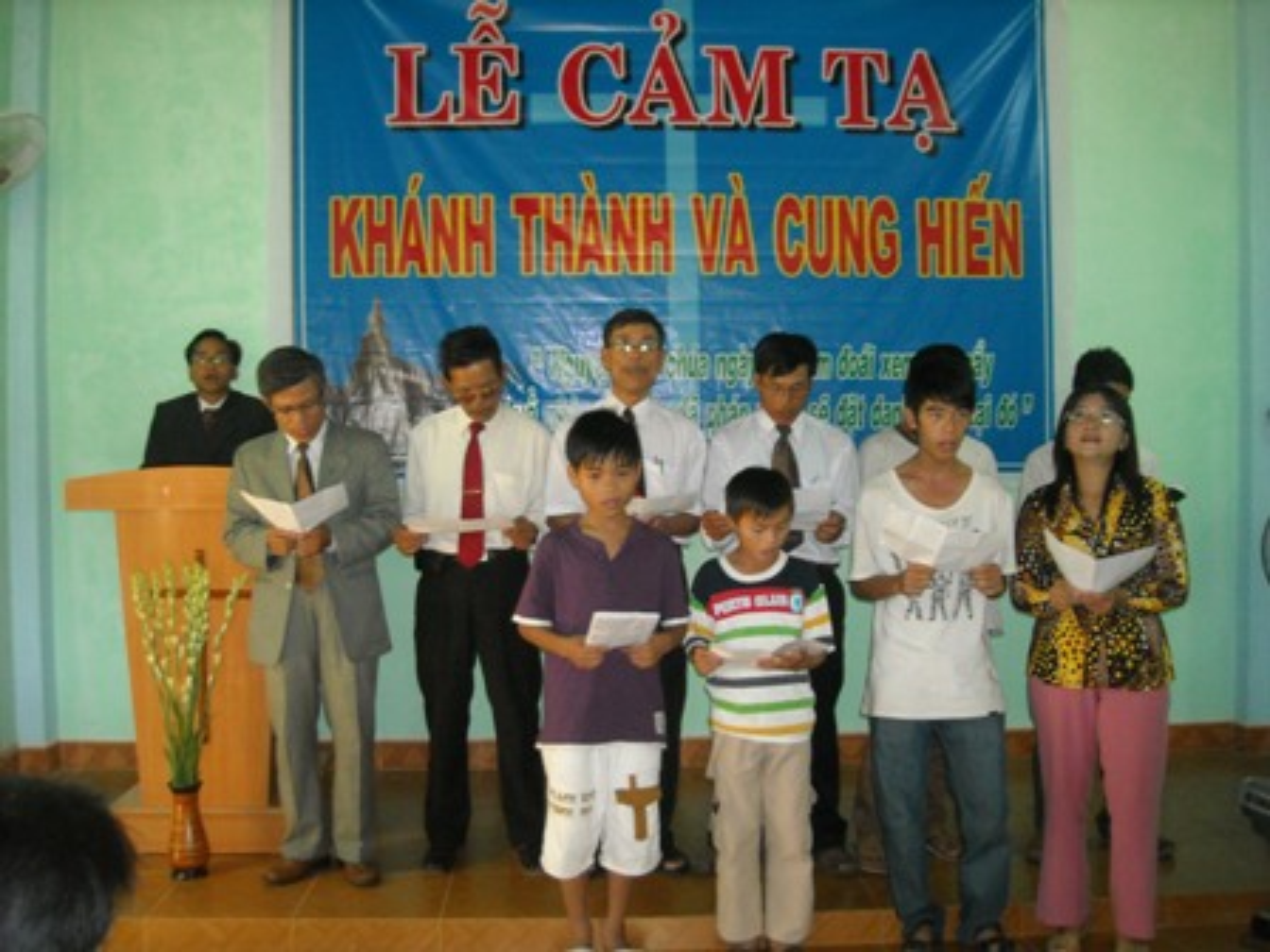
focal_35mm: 35
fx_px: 1284
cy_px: 476
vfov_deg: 40.7
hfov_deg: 52.6
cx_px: 635
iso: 400
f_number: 2.8
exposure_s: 1/60
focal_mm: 5.7
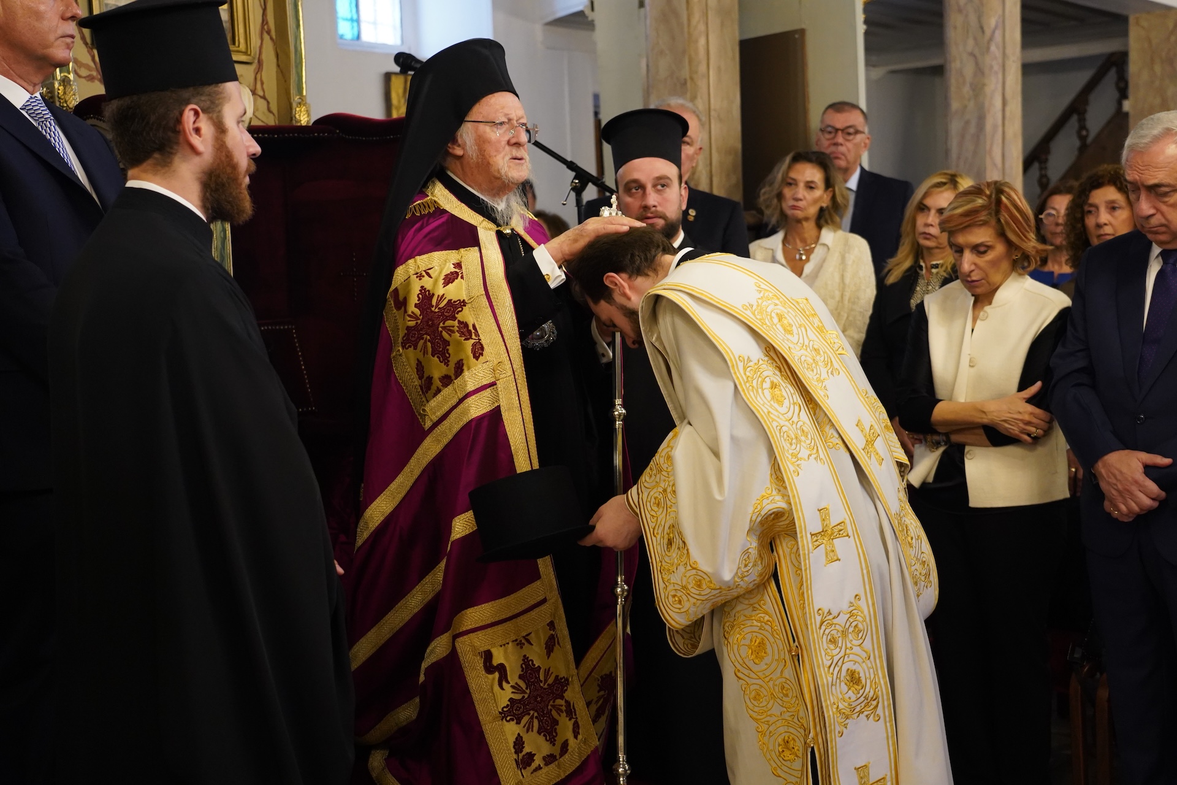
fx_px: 1340
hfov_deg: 47.4
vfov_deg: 32.6
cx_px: 588
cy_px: 392
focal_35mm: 41
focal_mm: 41
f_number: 4
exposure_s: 1/160
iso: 5000
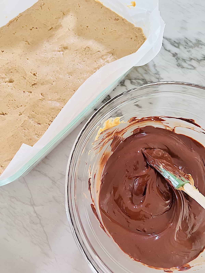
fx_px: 205
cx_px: 102
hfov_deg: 53.1
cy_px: 136
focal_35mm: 26
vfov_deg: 67.3
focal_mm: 5.7
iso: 320
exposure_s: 1/60
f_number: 1.5
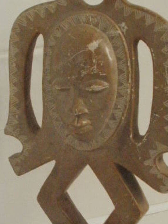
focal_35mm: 74
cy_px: 128
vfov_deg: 26.3
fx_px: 479
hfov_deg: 19.9
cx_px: 70
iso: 800
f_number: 4
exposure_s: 1/80
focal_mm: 7.7
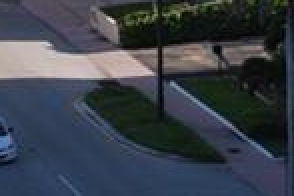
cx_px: -24
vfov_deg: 4.1
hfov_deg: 6.1
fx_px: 2727
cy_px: -230
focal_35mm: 334
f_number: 6.3
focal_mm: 32
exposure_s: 1/160
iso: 100
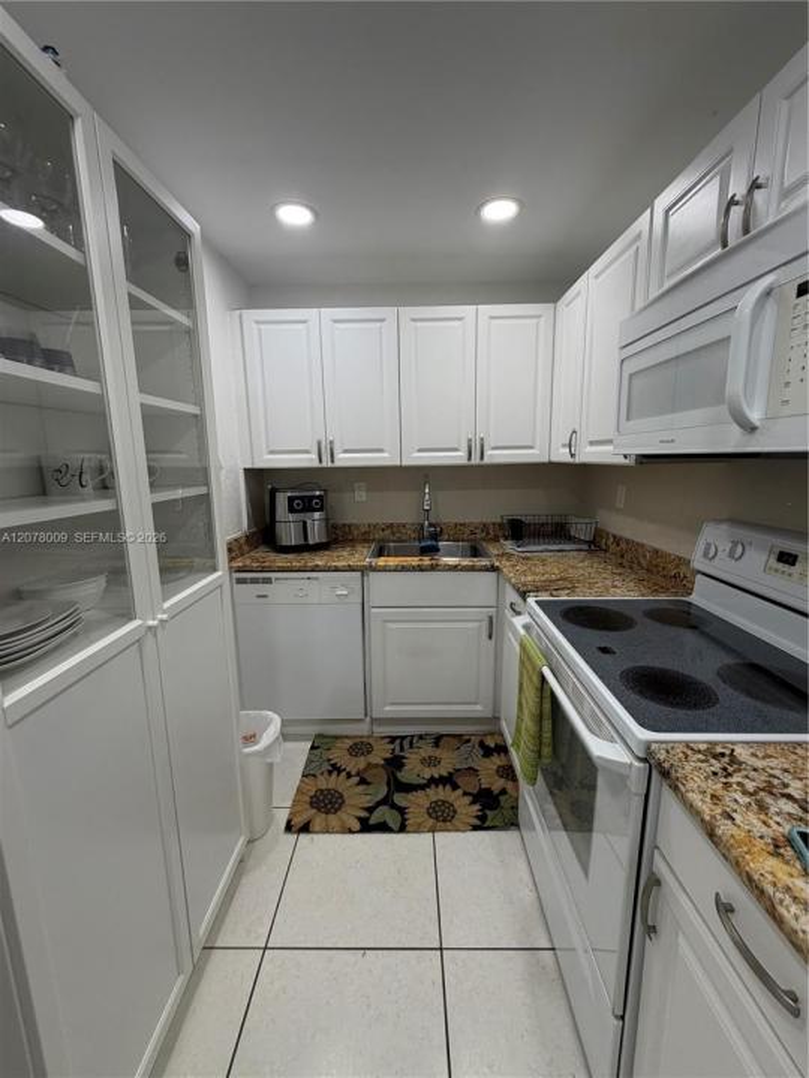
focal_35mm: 14
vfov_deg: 102.1
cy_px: 539
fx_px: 436
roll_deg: +0.4
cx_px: 404
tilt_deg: -9.6
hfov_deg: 85.7
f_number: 2.2
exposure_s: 1/120
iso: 100
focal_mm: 2.22
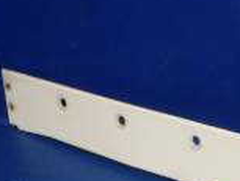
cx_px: 456
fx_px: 812
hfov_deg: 14.4
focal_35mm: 117
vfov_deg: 12.2
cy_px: 253
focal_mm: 5
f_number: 3.9
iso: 320
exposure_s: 1/30
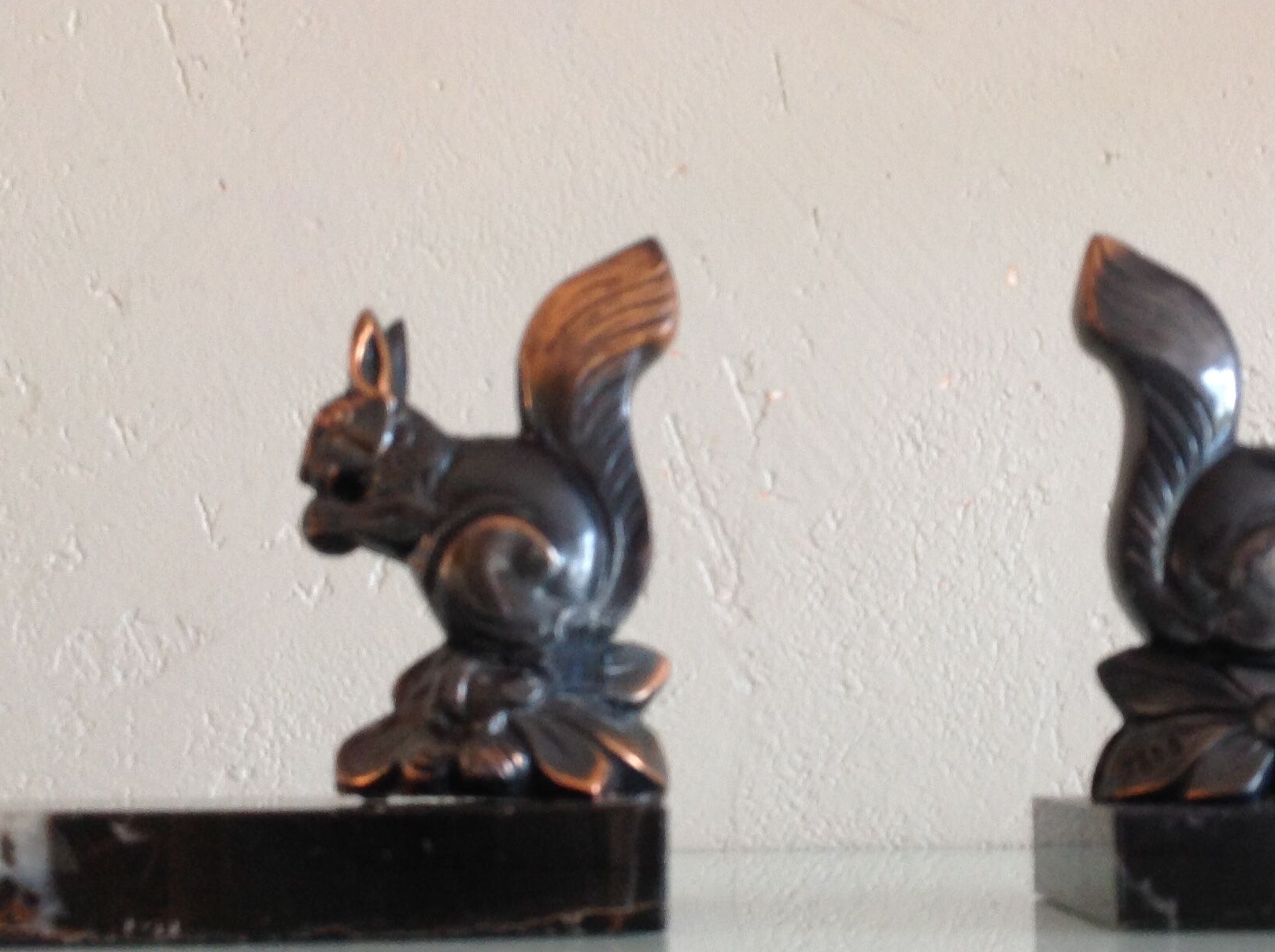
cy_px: 430
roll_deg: -0.1
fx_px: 2060
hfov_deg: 34.1
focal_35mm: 56
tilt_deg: +9.6
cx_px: 841
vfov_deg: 26.0
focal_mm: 4.28
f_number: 2.4
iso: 80
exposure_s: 1/15
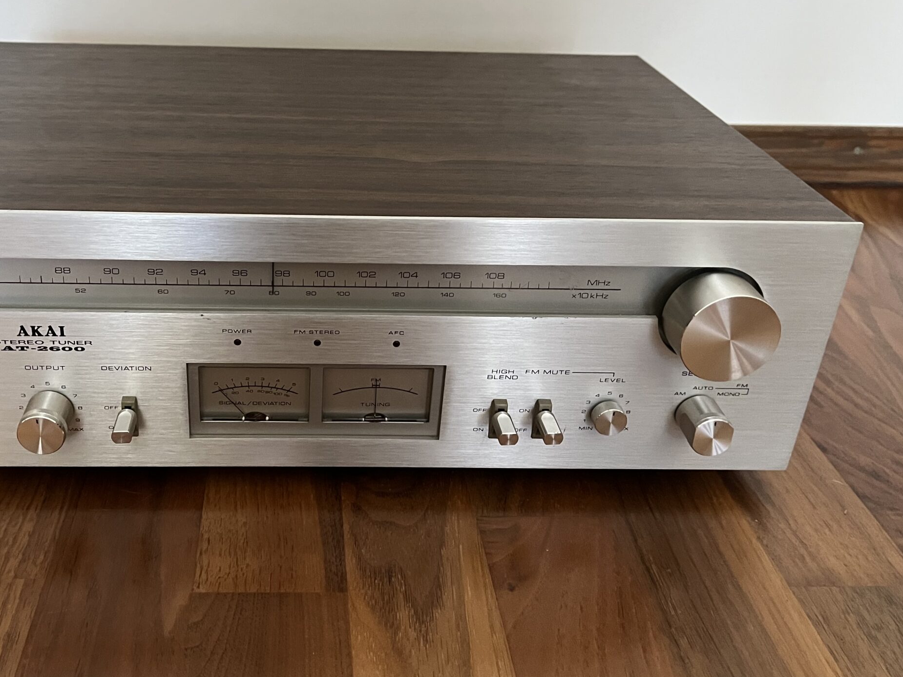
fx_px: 939
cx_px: 328
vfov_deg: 39.6
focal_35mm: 36
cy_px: 308
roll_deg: -1.9
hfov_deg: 50.7
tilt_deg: -28.6
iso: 500
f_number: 1.6
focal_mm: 5.1
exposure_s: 1/45
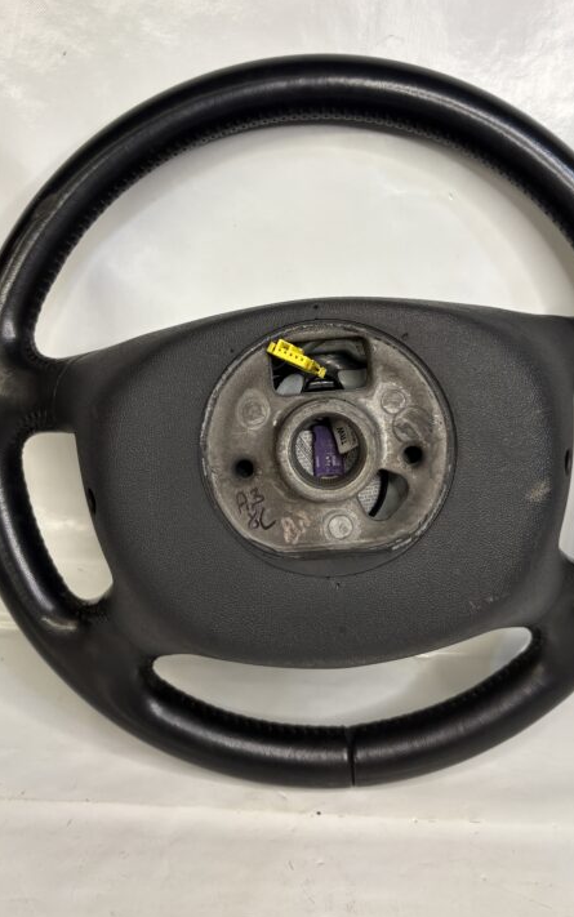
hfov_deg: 40.6
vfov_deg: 61.0
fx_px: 775
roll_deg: -1.0
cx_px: 320
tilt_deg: -21.9
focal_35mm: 31
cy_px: 406
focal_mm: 5.96
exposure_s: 1/50
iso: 80
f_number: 1.6
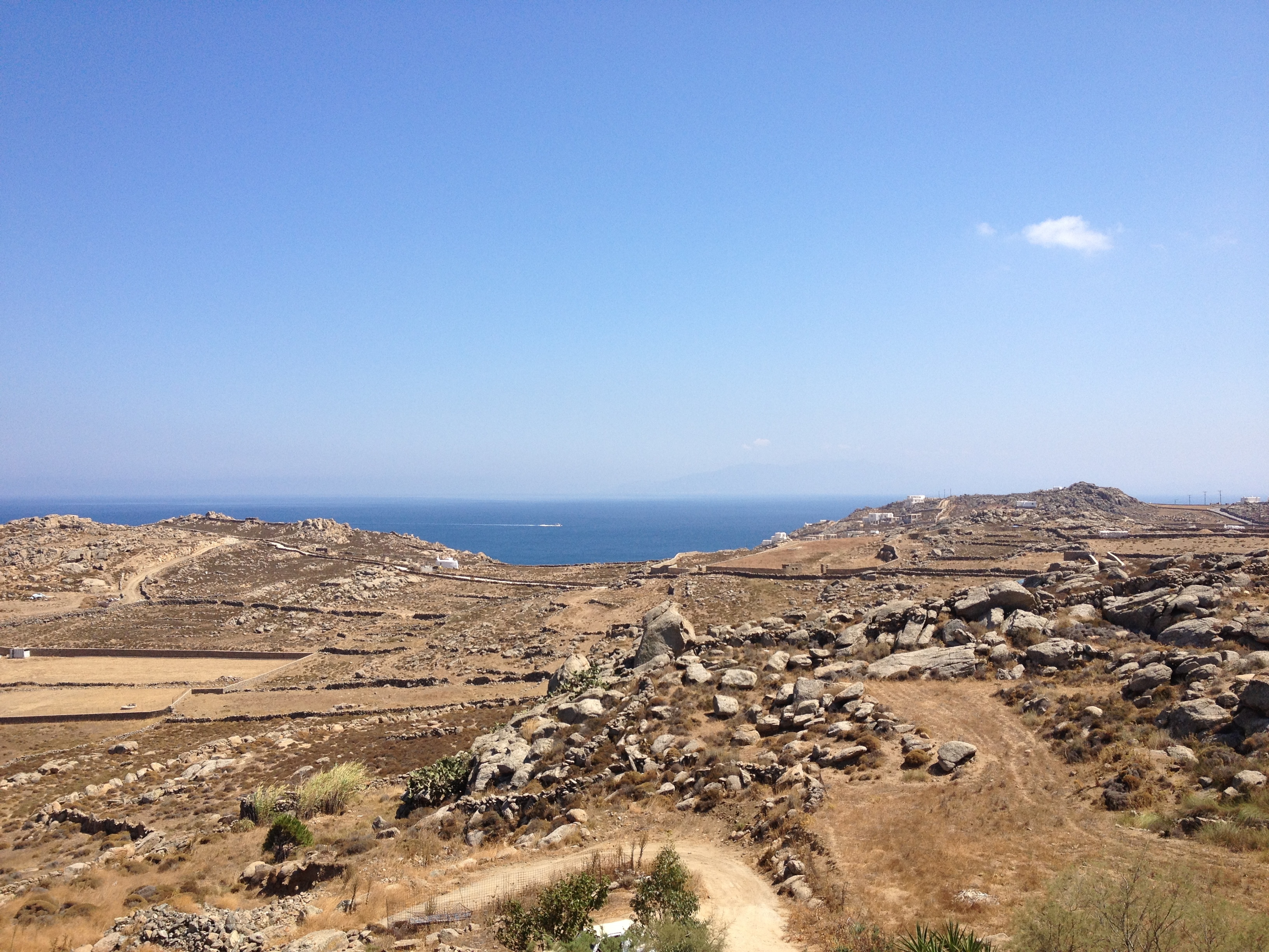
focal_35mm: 35
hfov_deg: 52.6
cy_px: 476
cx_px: 634
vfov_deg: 40.7
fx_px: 1283
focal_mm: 4.28
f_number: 2.4
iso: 50
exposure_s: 1/1972
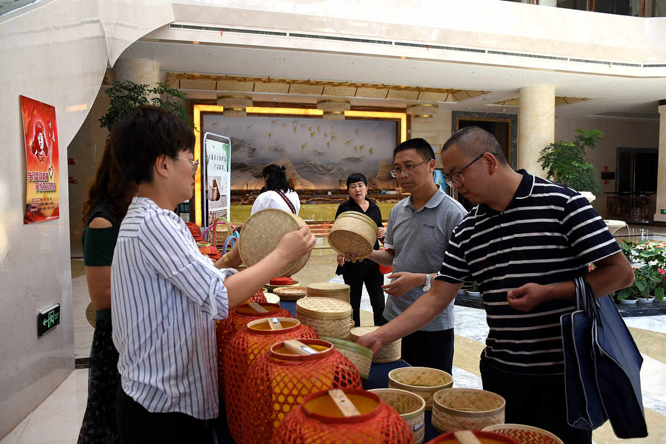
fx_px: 555
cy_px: 222
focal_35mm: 30
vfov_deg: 43.6
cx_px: 333
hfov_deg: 61.9
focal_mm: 20
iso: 400
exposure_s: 1/200
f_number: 3.5
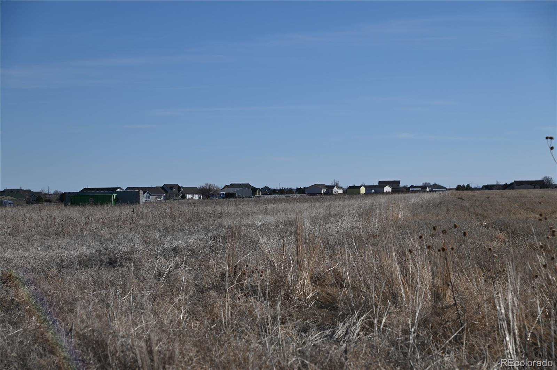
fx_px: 1422
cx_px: 278
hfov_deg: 22.2
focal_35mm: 92
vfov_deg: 14.8
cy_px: 185
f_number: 7.1
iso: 100
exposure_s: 1/800
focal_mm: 92
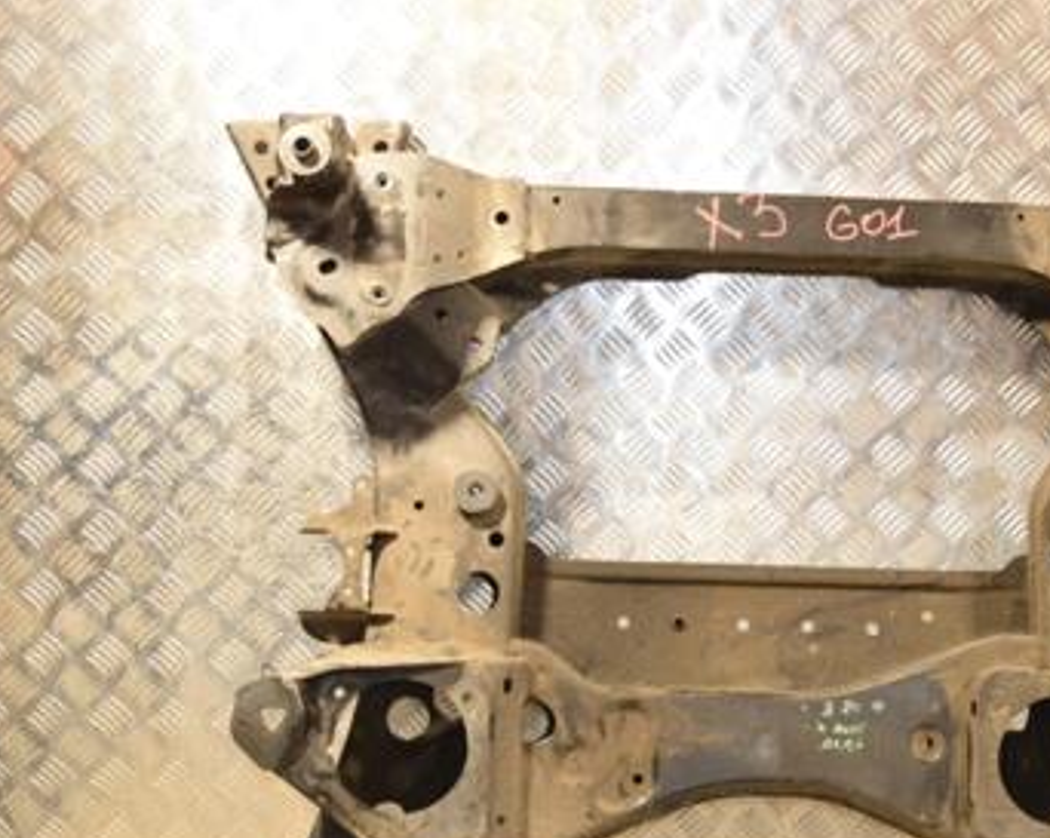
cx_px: 737
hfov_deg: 30.3
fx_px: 1920
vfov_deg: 24.5
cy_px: 562
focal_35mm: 62
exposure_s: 1/125
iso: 800
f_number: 5
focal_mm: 25
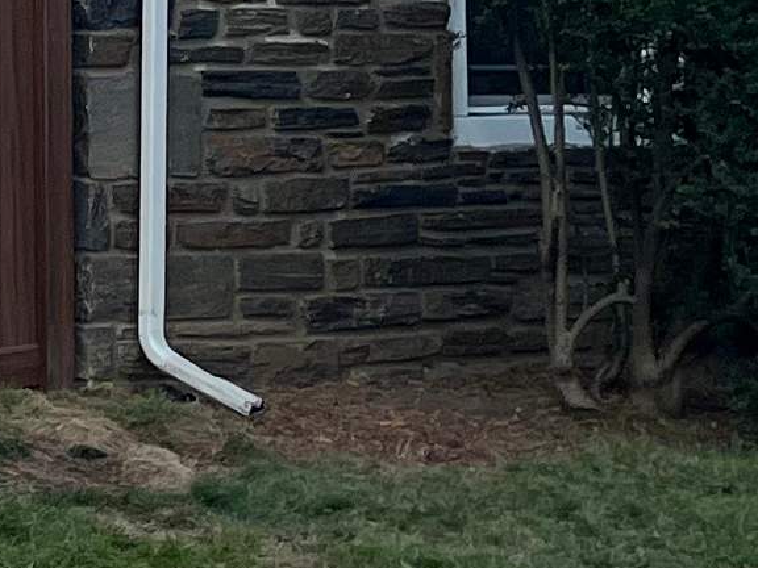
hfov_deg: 9.8
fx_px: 3985
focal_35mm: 182
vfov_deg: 7.9
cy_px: -443
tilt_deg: +3.6
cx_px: -967
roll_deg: -0.3
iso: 50
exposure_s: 1/3623
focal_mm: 5.1
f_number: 1.6
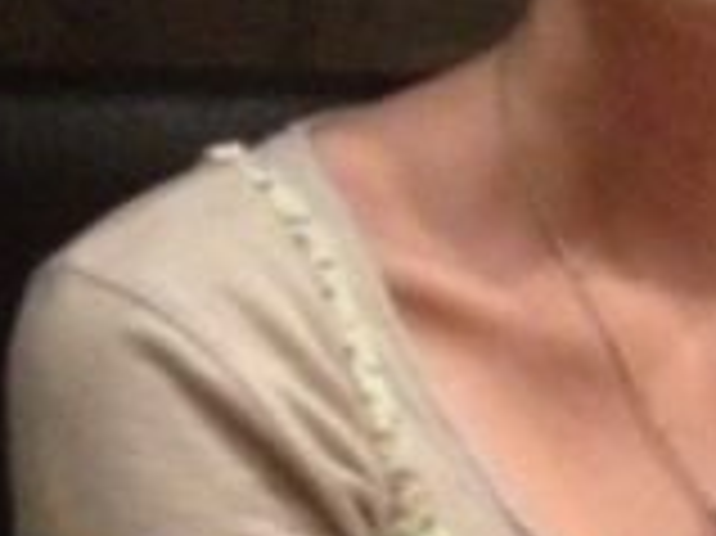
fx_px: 3638
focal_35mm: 176
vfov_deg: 8.3
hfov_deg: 10.8
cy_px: 653
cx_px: 1103
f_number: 2.4
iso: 800
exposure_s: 1/15
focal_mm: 4.28
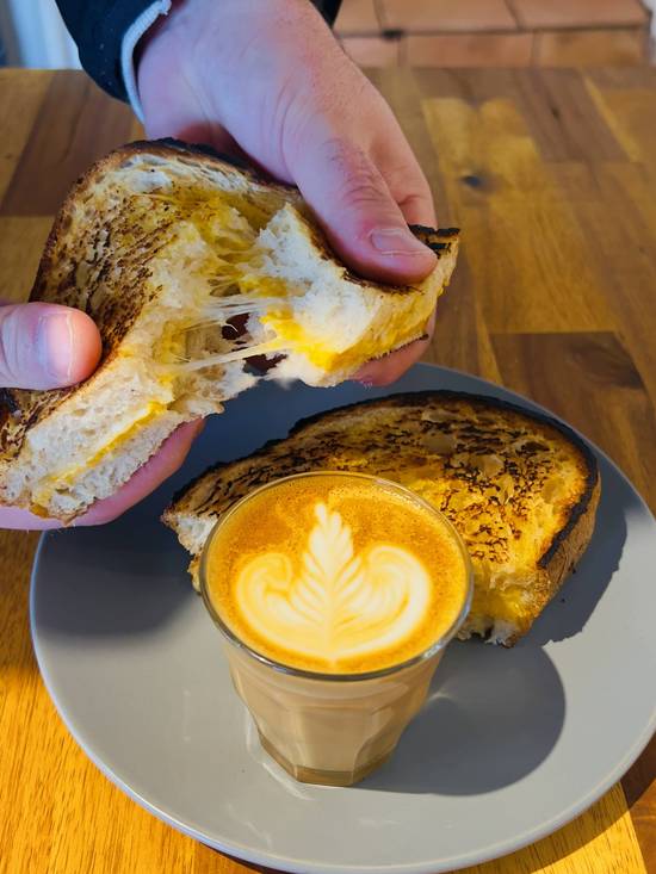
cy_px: 437
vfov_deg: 67.3
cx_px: 328
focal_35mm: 26
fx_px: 657
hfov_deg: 53.1
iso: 200
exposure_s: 1/50
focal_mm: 5.7
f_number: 1.5
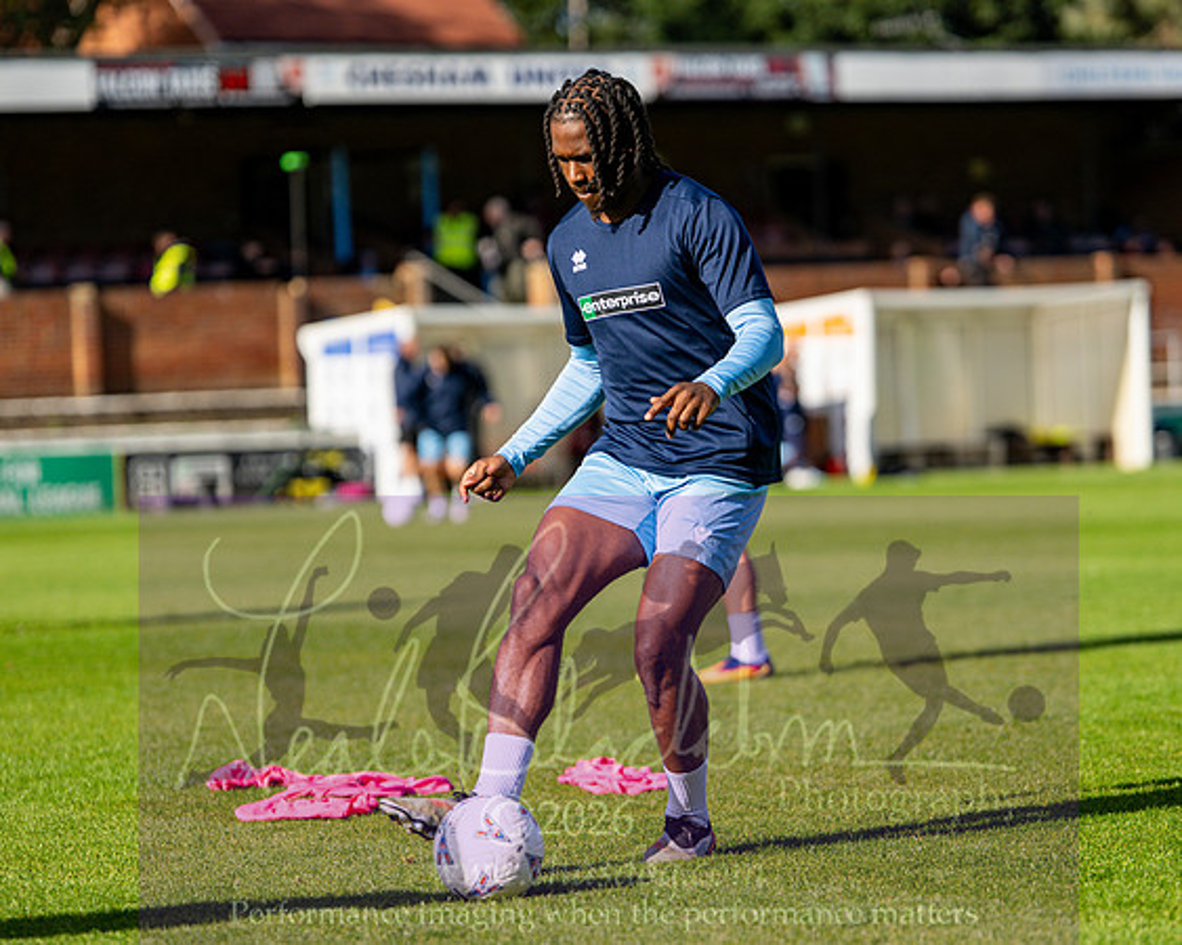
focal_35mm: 143
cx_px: 709
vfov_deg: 10.8
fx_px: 5004
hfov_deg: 13.5
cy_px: 472
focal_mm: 85
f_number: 1.6
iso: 100
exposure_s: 1/8000
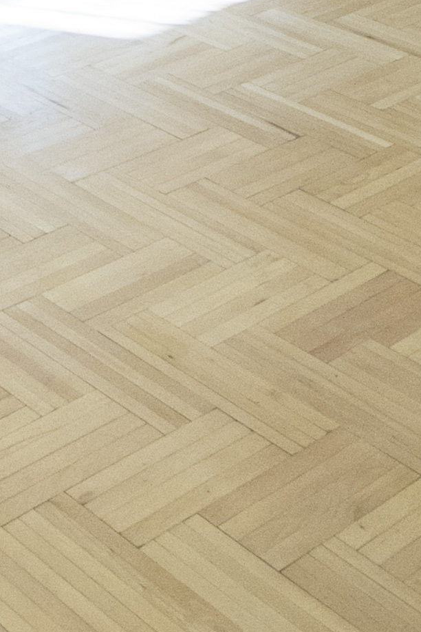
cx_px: -380
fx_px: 1369
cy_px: -543
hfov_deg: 14.8
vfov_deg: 19.0
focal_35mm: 78
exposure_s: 1/250
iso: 1000
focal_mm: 14
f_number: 9
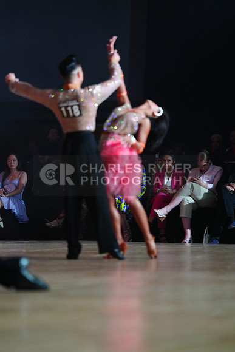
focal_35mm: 200
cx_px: 118
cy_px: 176
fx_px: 1957
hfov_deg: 6.9
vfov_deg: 10.3
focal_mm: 200
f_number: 2.8
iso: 2000
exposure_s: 1/250
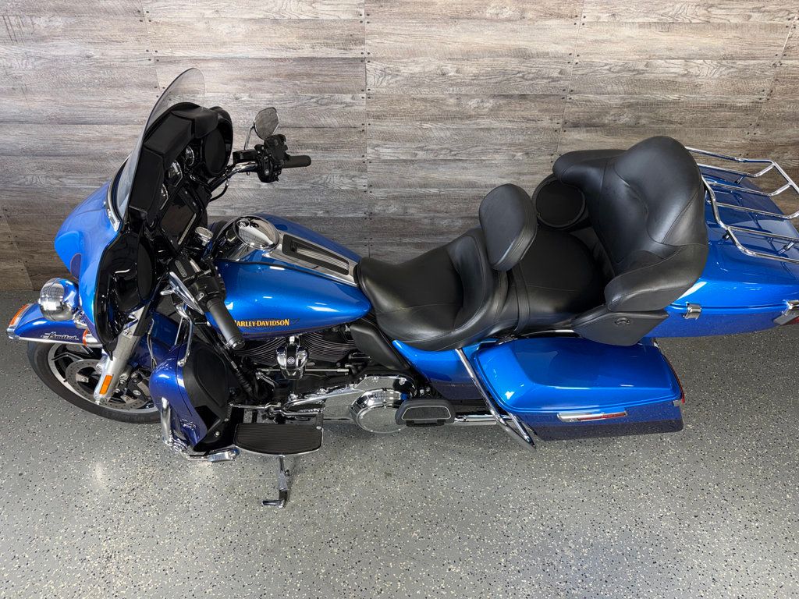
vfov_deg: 56.8
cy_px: 300
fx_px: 554
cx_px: 400
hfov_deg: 71.6
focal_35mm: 24
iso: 64
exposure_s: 1/22
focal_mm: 6.76
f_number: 1.78
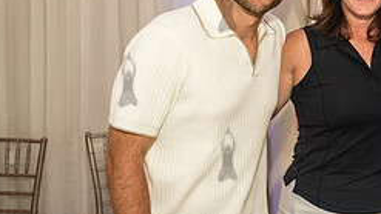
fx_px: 869
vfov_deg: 14.1
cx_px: 426
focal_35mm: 86
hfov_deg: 23.2
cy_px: 79
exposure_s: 1/200
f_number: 4
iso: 1600
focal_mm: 35
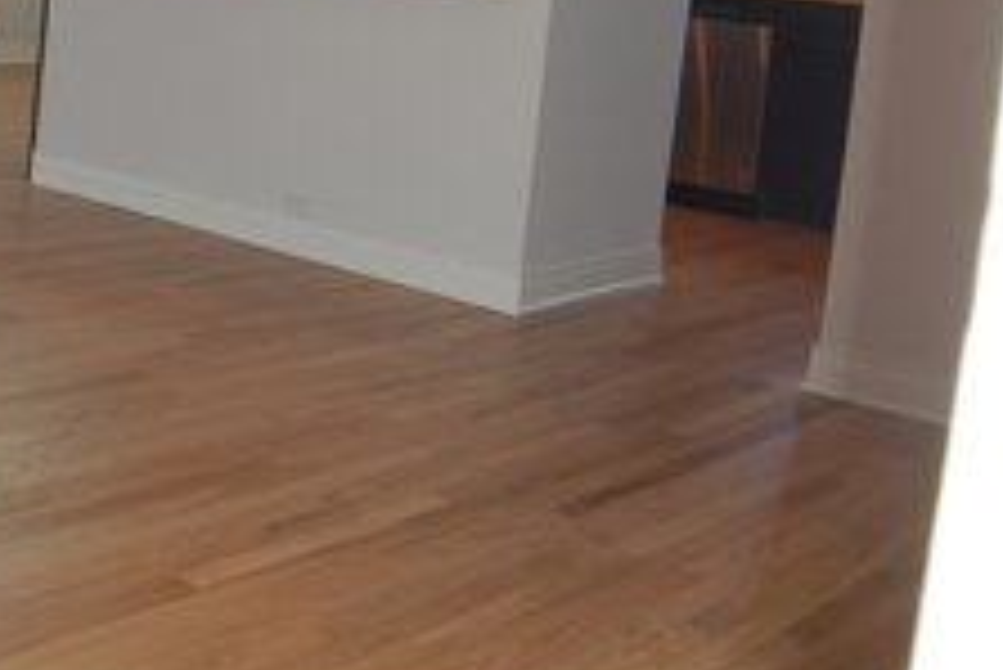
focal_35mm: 58
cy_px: 7
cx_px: 153
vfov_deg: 22.5
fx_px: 1617
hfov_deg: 33.1
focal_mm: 18
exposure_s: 1/60
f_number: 3.5
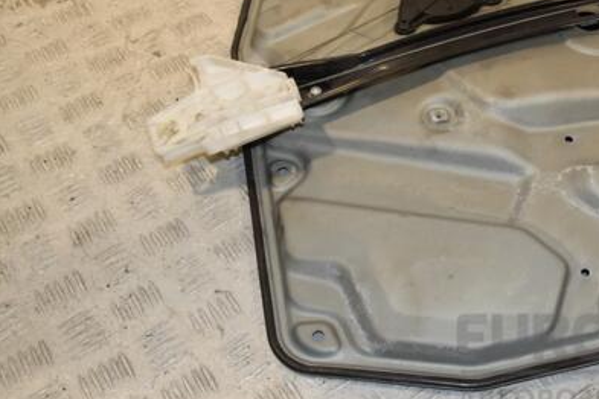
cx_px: 428
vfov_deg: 24.5
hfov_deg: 35.6
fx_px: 915
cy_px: 134
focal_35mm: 55
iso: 800
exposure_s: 1/200
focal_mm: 24
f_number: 7.1
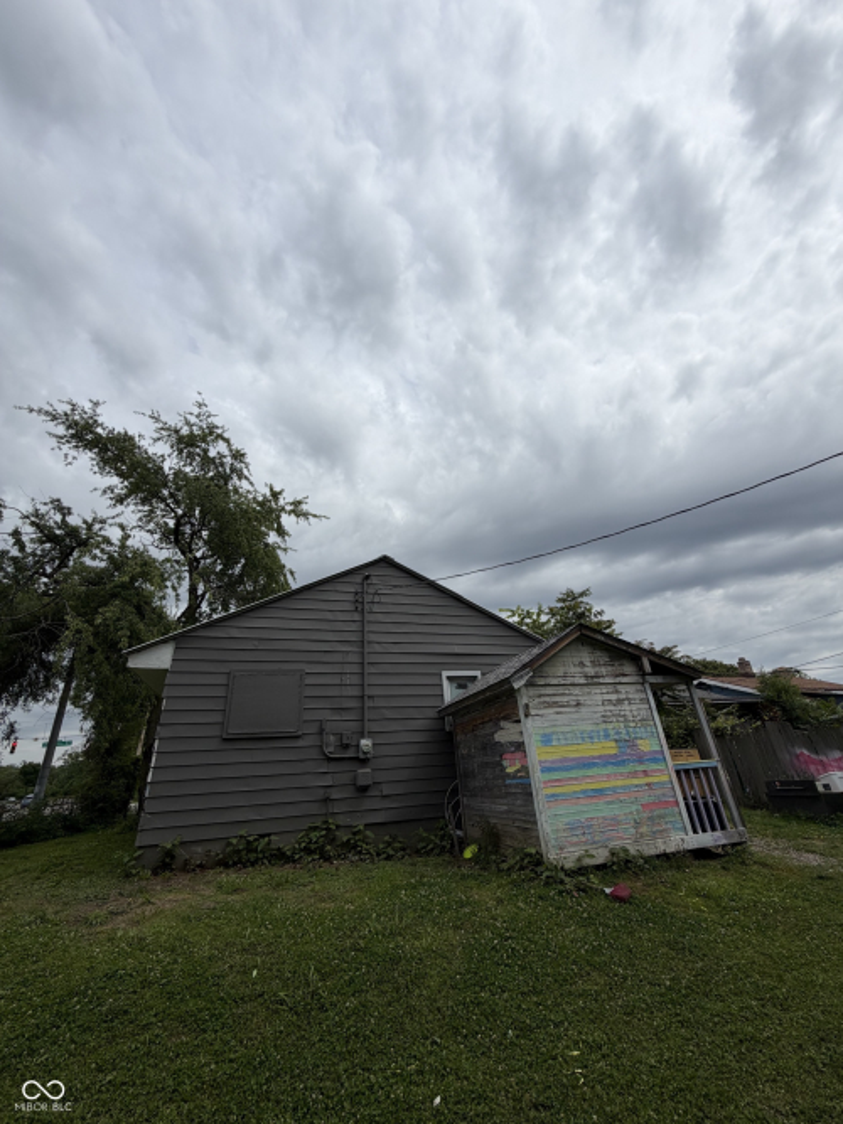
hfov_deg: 85.7
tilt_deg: +25.2
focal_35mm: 14
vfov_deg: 102.1
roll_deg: +2.5
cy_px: 562
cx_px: 422
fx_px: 455
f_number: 2.2
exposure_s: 1/2165
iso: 20
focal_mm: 2.22
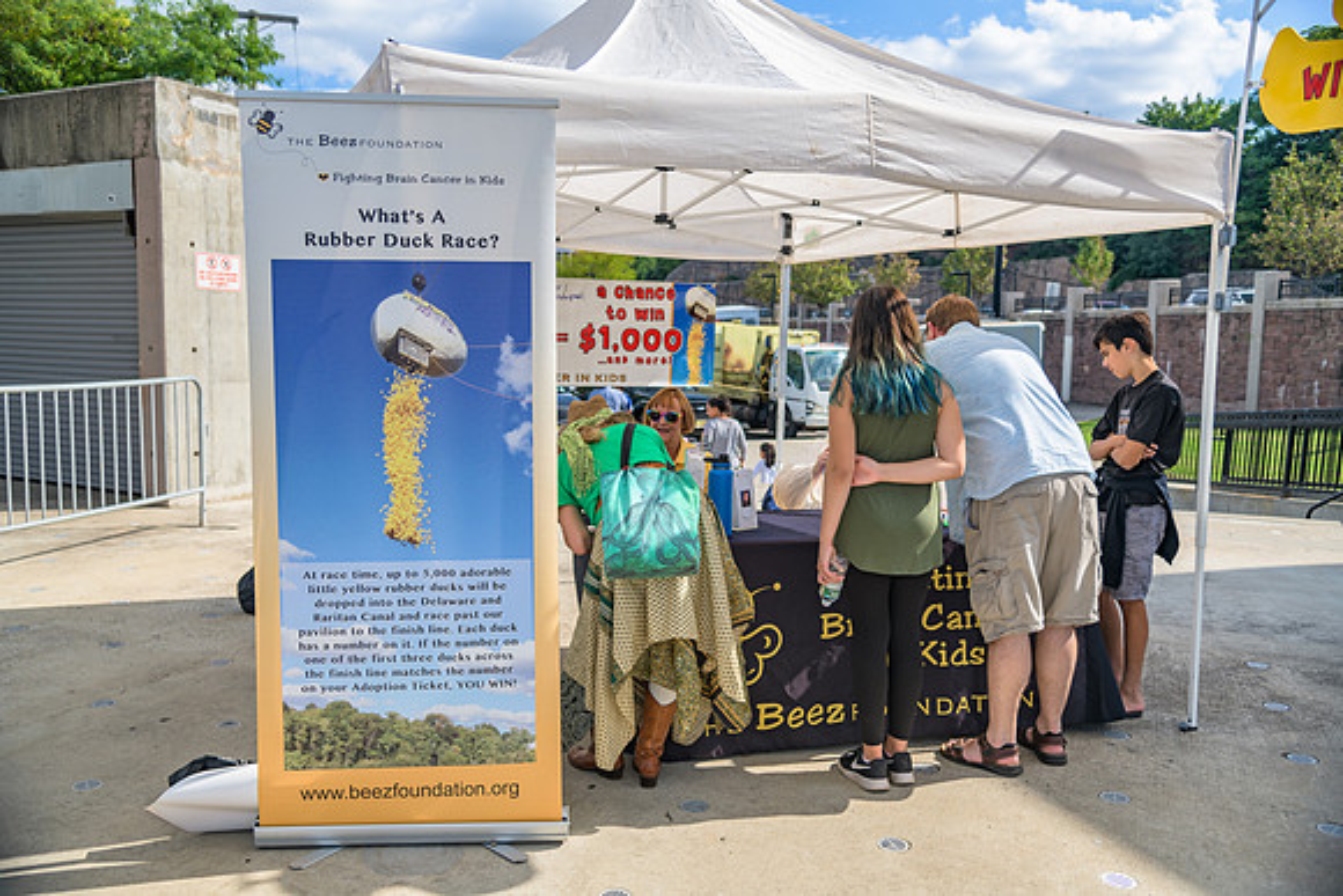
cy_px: 448
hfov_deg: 61.9
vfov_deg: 43.6
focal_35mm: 30
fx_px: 1119
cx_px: 672
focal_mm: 30
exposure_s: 1/200
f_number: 4
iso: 64
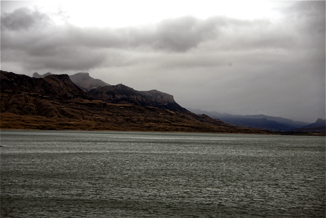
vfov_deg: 13.0
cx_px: 163
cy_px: 109
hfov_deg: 19.5
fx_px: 951
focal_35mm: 105
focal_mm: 105
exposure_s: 1/1000
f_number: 5.3
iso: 250
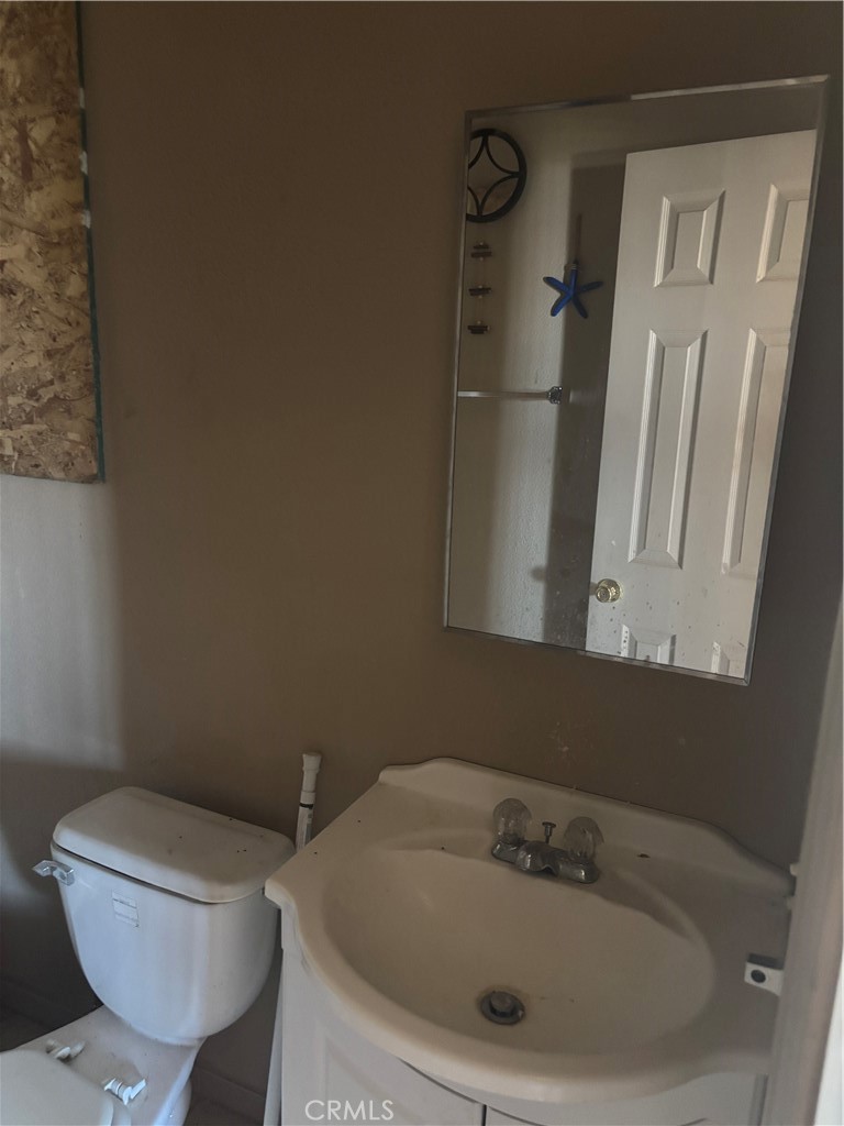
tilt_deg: -13.1
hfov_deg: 53.1
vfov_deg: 67.3
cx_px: 422
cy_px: 563
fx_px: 845
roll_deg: -1.5
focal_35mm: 26
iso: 800
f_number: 1.6
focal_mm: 5.96
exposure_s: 1/30
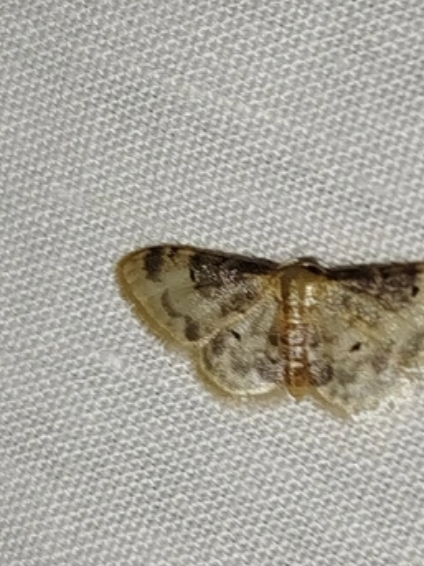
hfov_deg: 10.4
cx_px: 366
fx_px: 2321
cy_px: 348
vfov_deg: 13.9
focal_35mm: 142
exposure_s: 1/50
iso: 50
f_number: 1.7
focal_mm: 5.31
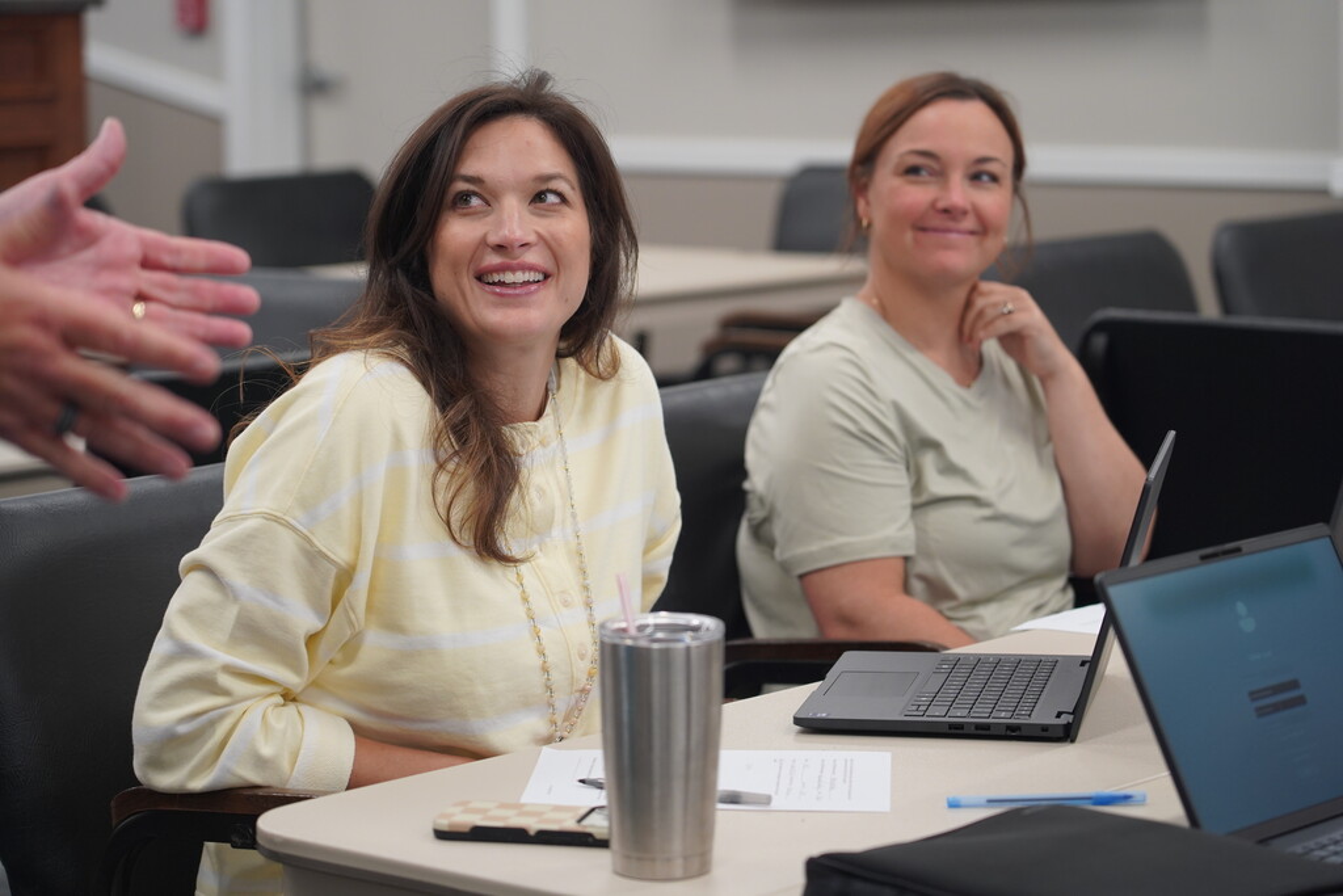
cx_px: 672
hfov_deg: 19.5
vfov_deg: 13.0
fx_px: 3917
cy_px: 448
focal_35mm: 105
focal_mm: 105
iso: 1000
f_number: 4
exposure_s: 1/160
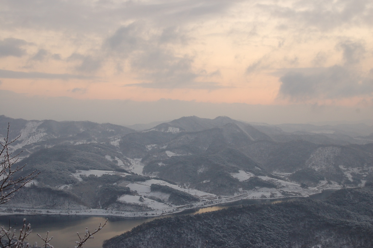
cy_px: 124
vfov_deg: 28.0
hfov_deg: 41.2
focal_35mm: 48
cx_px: 186
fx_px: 496
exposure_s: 1/50
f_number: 8
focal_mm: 32
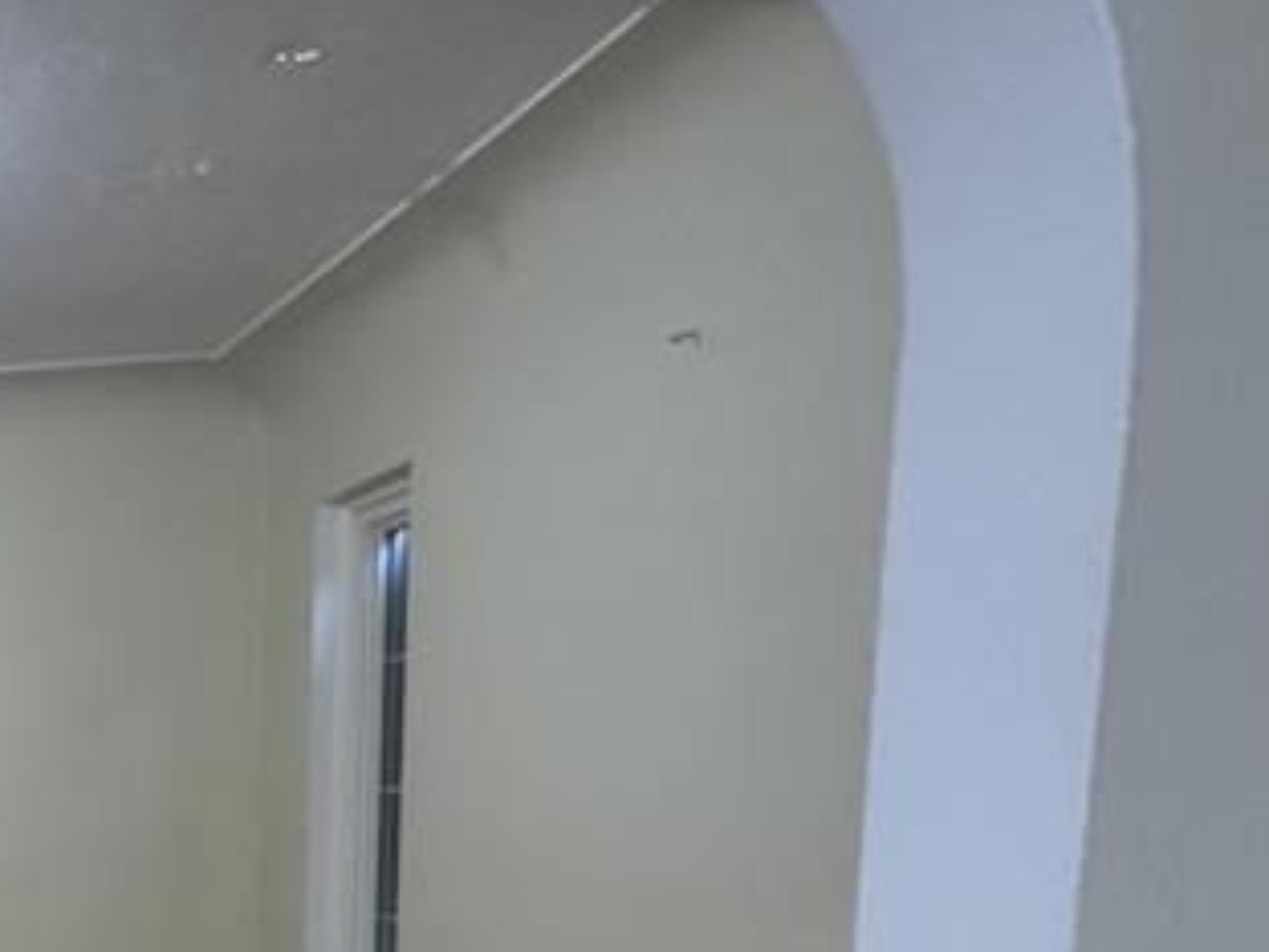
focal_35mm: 46
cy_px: 1021
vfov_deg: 28.8
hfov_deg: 29.7
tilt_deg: -7.6
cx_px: -512
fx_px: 1686
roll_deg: +1.2
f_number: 2.2
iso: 500
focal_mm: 2.22
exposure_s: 1/60
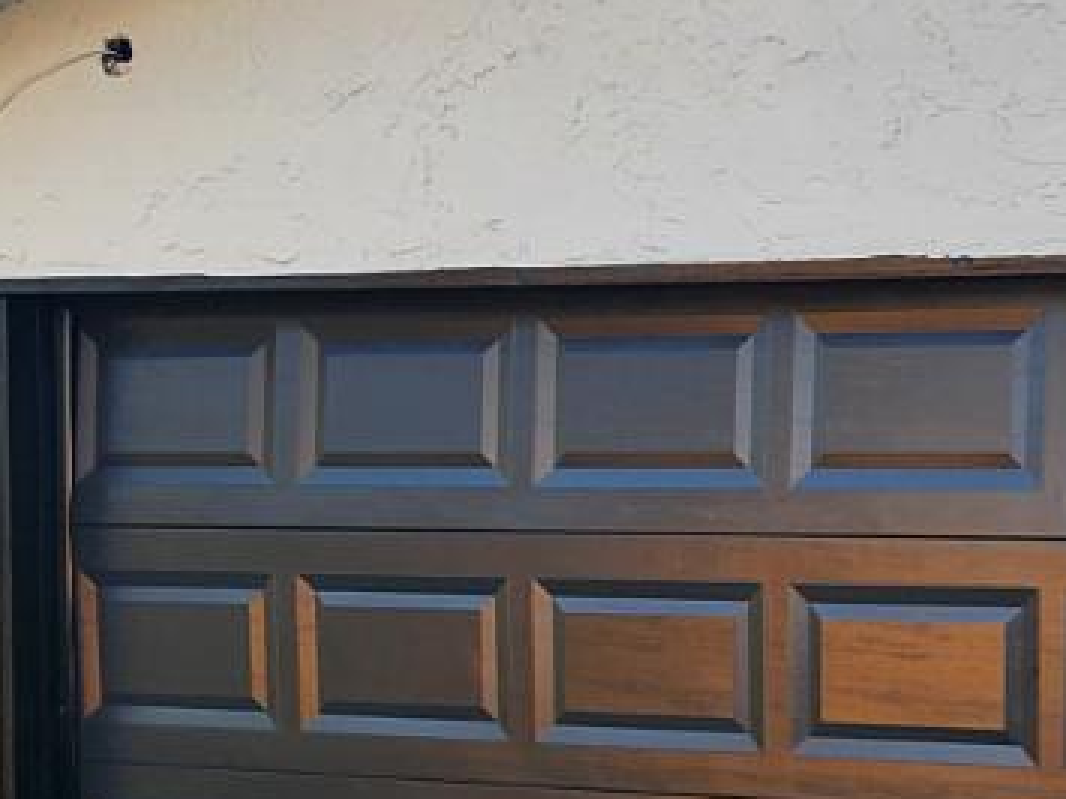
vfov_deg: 25.9
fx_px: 1693
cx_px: 1279
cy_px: 677
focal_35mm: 55
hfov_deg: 29.9
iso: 50
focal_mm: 2.2
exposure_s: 1/410
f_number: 2.2
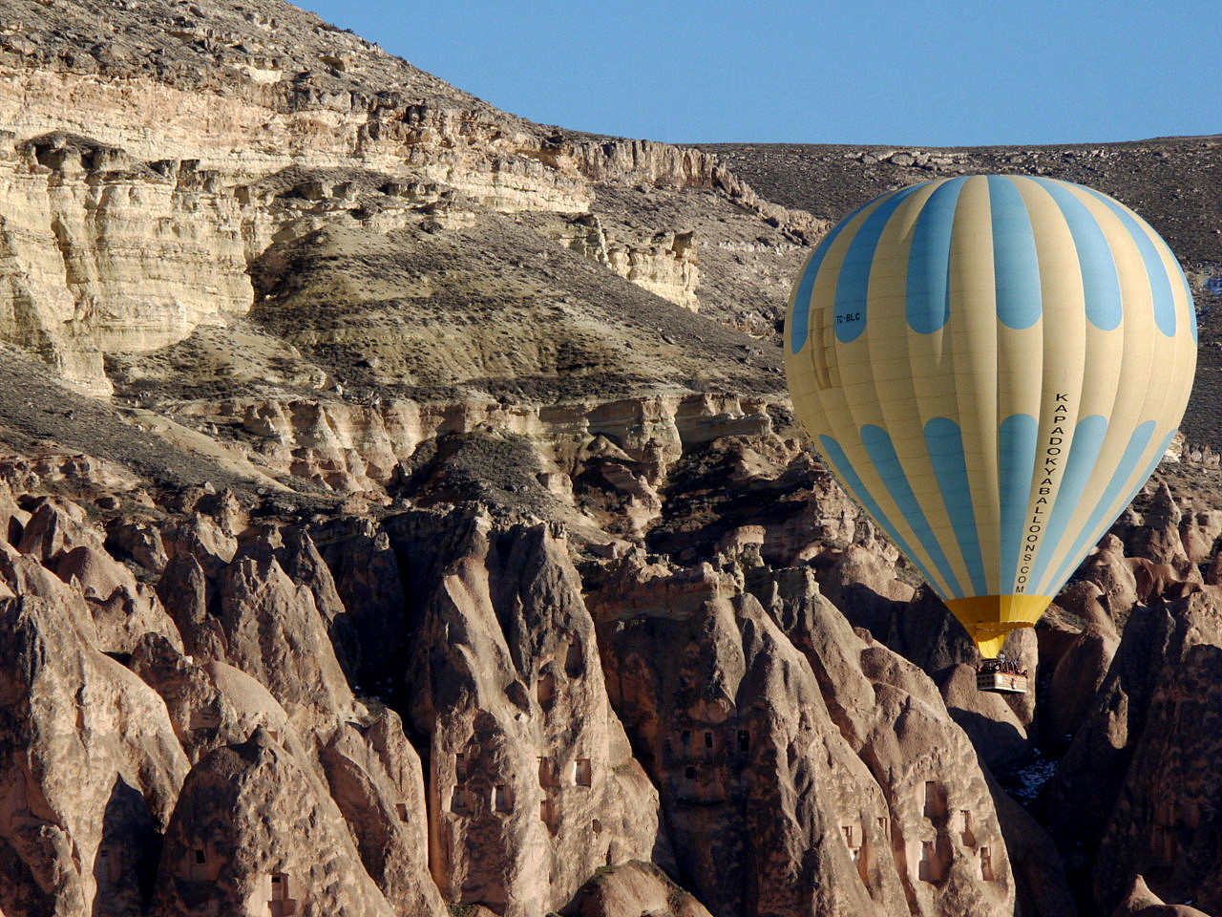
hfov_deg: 5.0
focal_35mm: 400
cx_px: 611
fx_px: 14121
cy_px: 458
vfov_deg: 3.7
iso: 400
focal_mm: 200
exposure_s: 1/125
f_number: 22
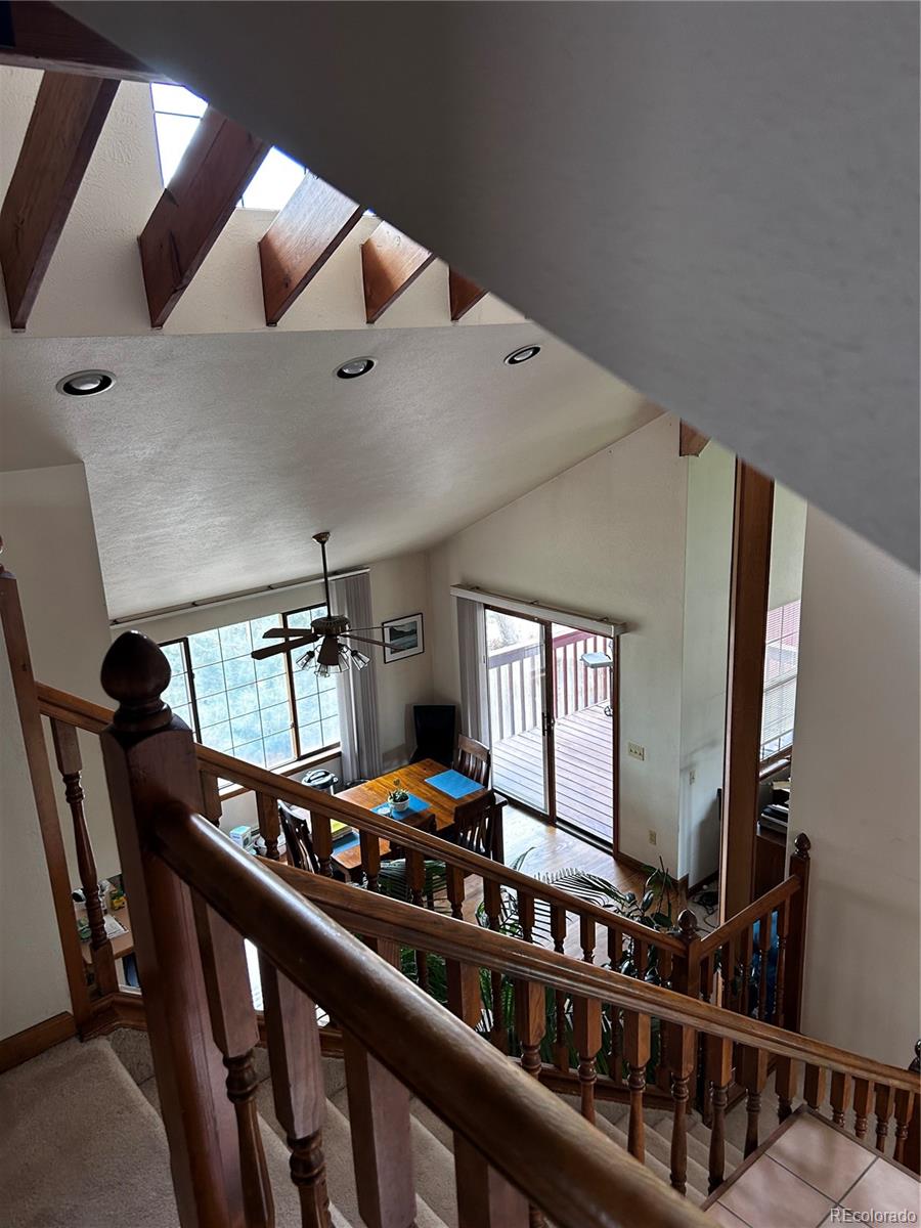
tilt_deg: -16.3
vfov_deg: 67.3
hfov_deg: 53.1
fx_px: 922
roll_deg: +2.8
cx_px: 460
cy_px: 614
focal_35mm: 26
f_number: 1.5
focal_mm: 5.7
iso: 125
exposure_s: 1/74
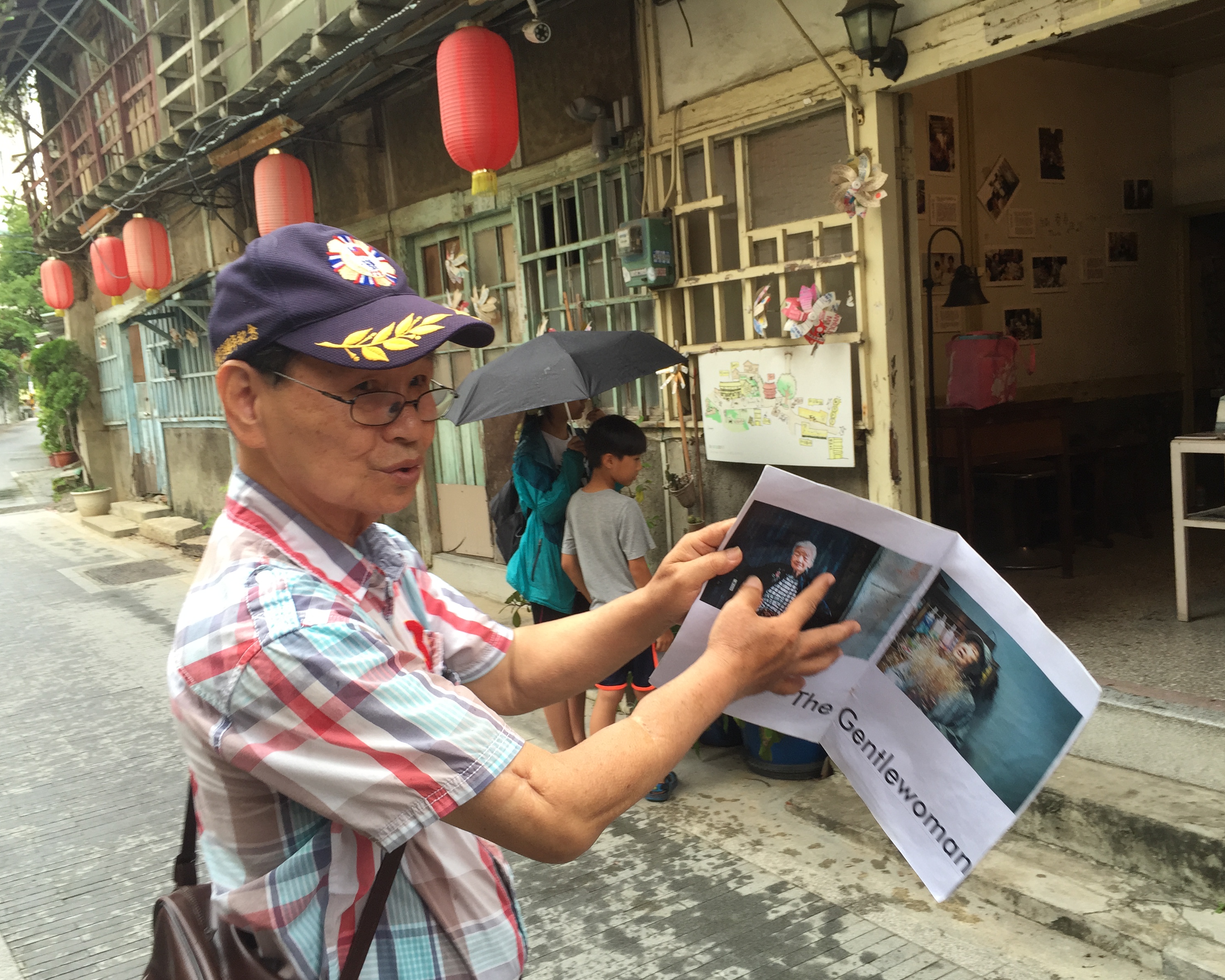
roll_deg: +3.2
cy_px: 502
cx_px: 621
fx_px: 1124
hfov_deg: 57.2
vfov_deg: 47.1
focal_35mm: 31
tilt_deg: -6.3
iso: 40
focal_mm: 4.15
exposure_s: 1/60
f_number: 2.2
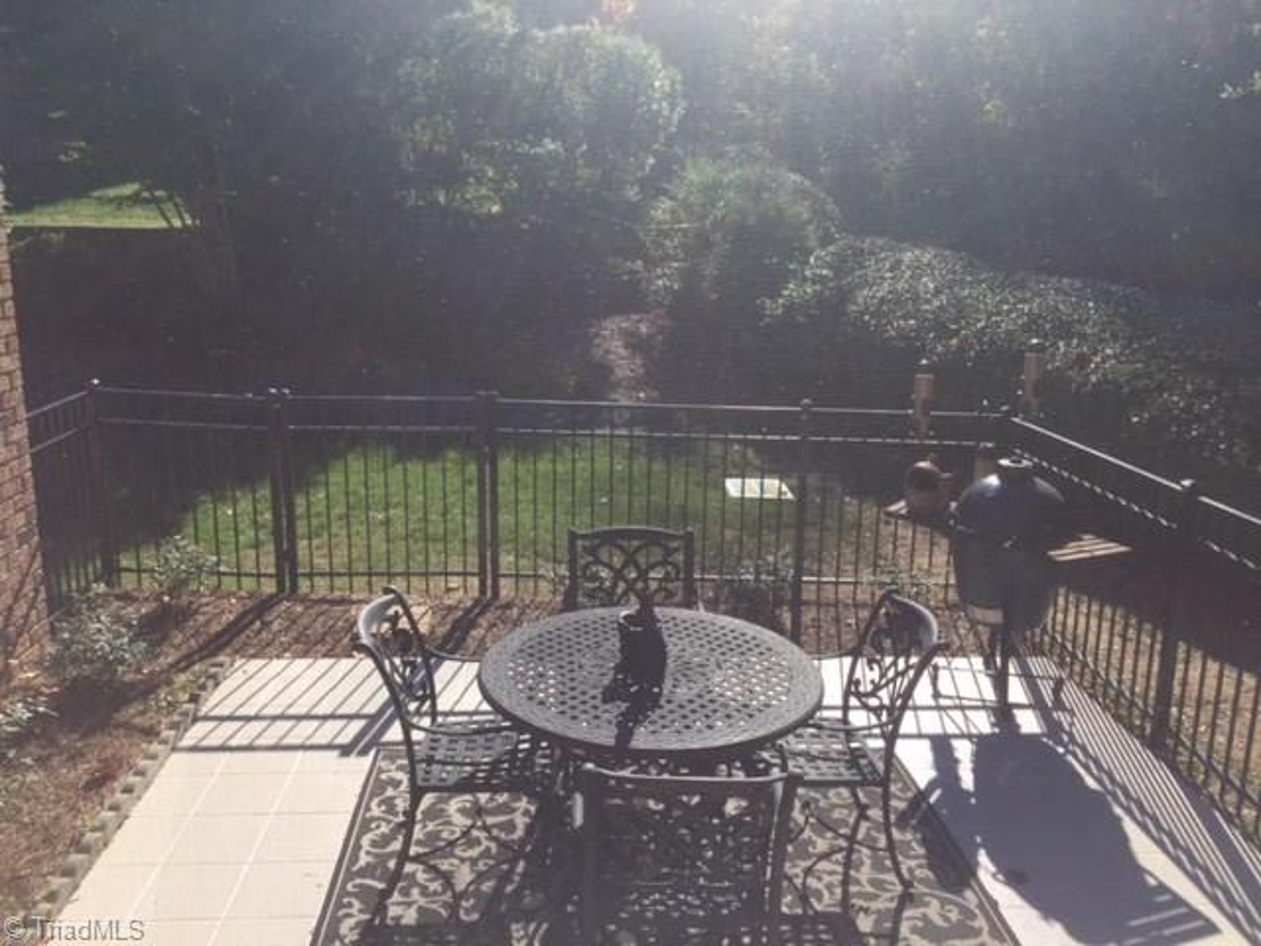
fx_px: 1056
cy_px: 473
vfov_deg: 48.2
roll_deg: -0.7
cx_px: 630
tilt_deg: -13.6
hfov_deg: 61.7
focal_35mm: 29
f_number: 2.2
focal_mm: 4.15
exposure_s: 1/1412
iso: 32
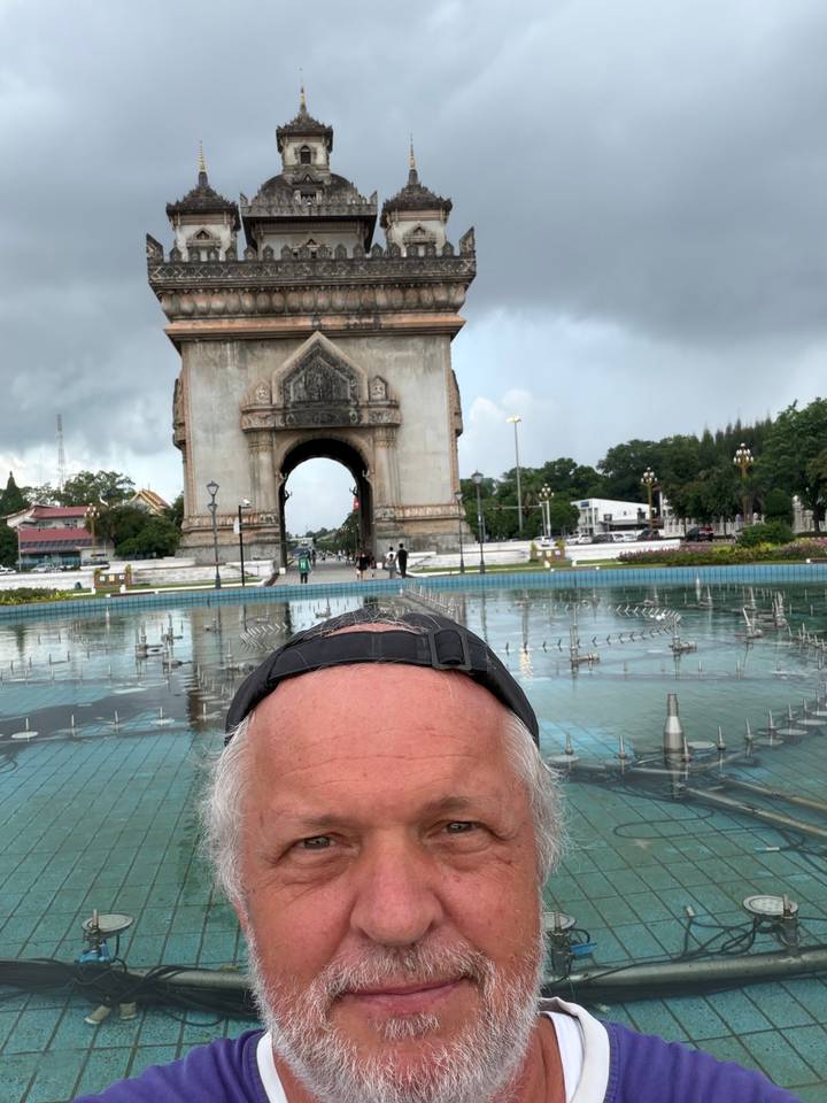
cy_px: 552
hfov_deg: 46.8
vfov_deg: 60.0
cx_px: 414
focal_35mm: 30
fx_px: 956
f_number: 1.9
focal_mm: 2.71
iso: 25
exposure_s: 1/309
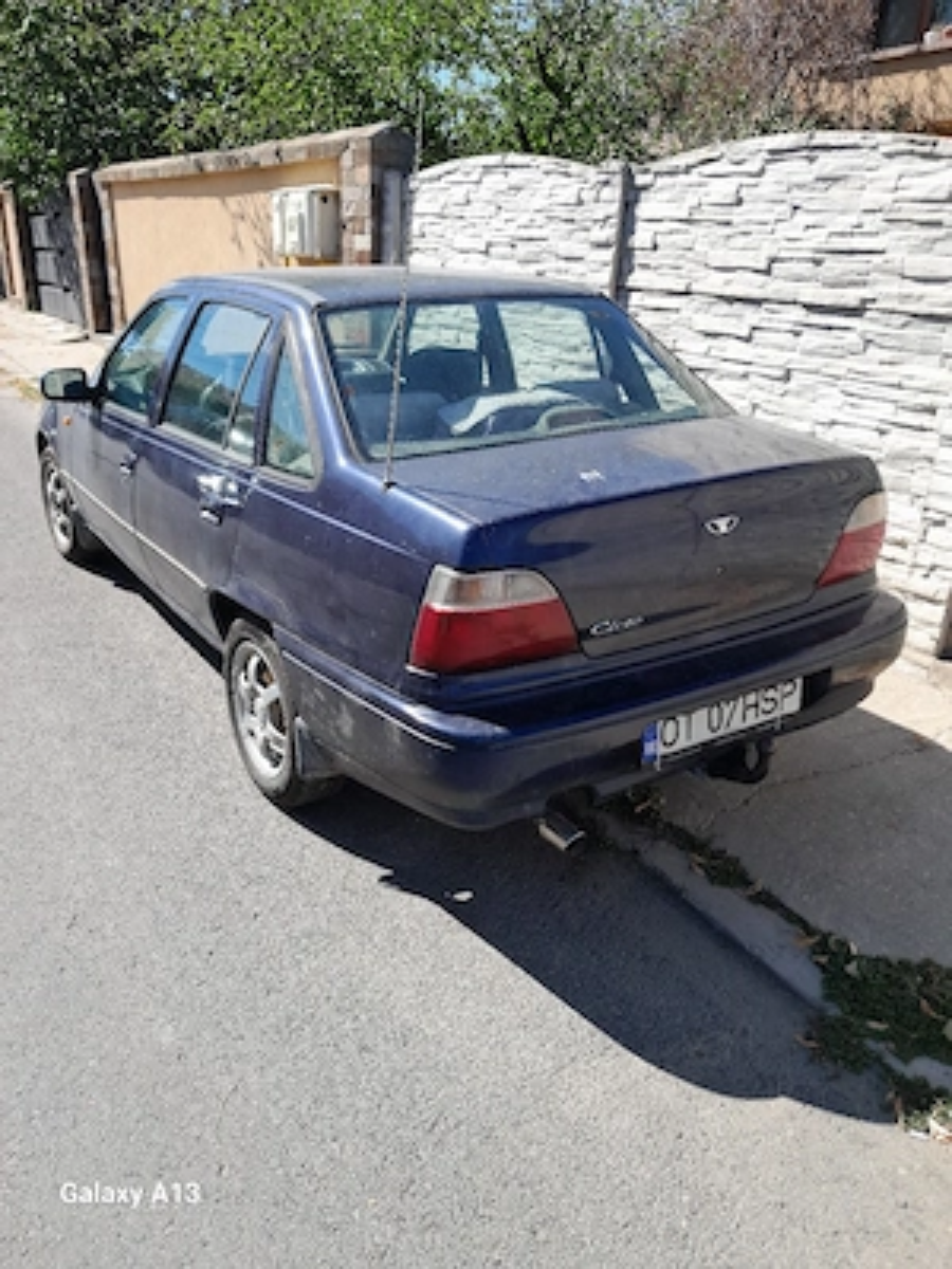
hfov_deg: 51.4
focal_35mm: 27
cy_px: 634
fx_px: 990
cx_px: 476
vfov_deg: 65.3
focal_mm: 4
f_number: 1.8
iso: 40
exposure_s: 1/278
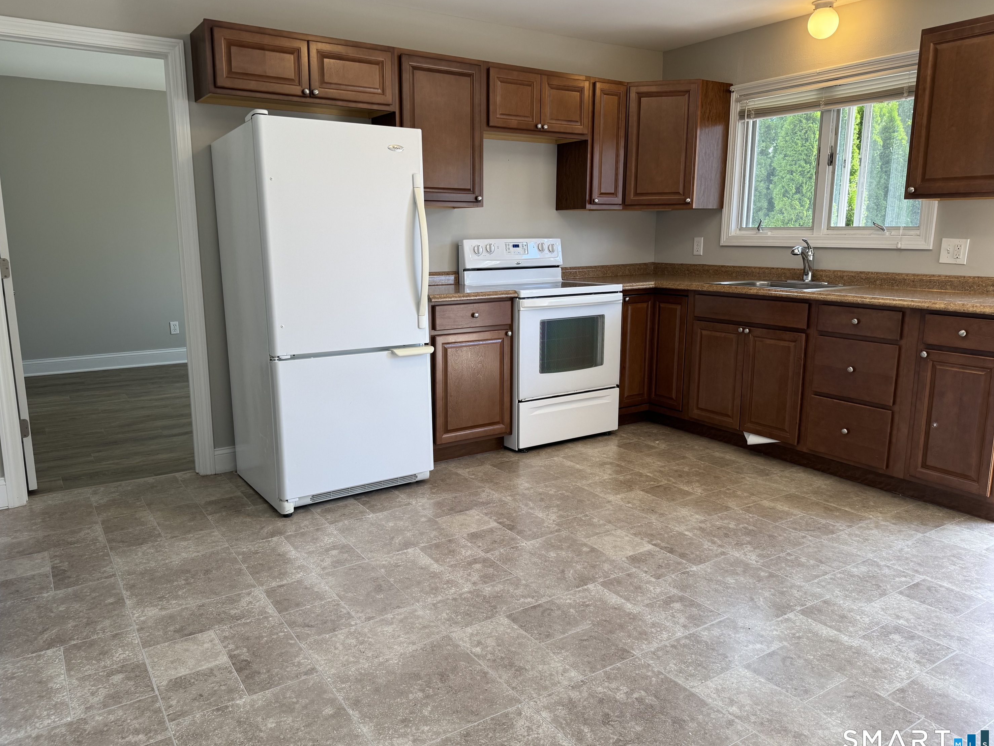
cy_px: 369
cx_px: 479
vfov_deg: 54.9
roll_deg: +0.0
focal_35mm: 25
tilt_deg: -11.5
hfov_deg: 69.4
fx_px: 718
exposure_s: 1/120
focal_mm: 6.76
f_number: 1.78
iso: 80
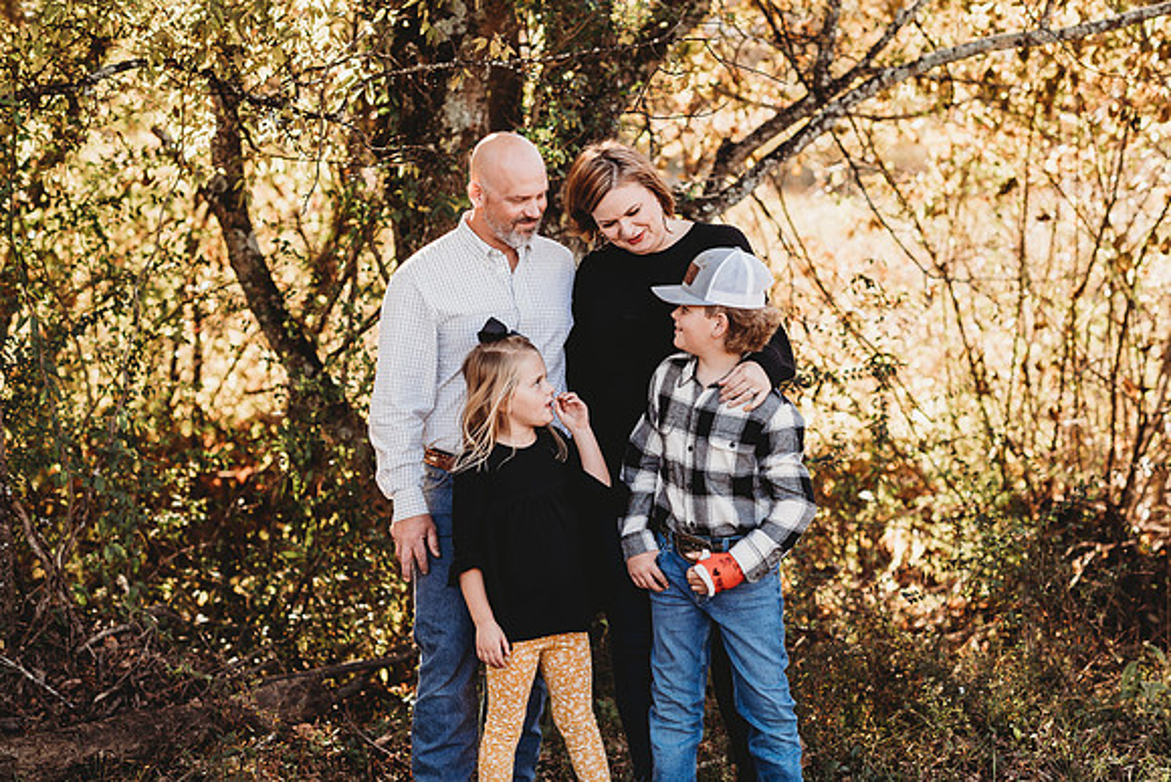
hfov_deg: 23.9
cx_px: 586
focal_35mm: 85
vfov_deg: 16.1
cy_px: 391
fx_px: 2765
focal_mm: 85
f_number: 2.8
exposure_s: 1/250
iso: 160
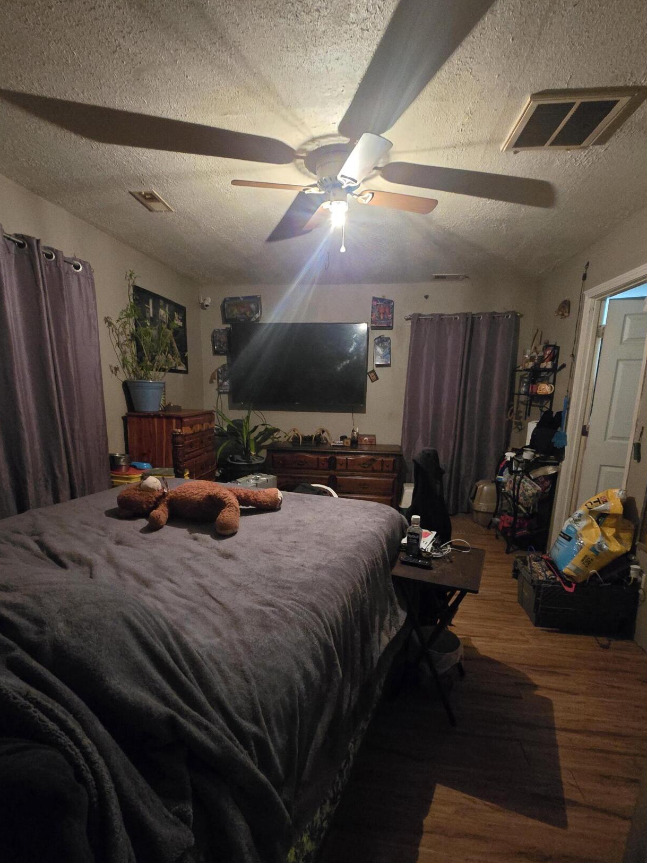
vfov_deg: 94.0
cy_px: 485
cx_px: 319
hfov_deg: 78.1
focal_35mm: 16
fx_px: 399
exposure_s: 1/24
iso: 1600
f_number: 2.2
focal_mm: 2.2
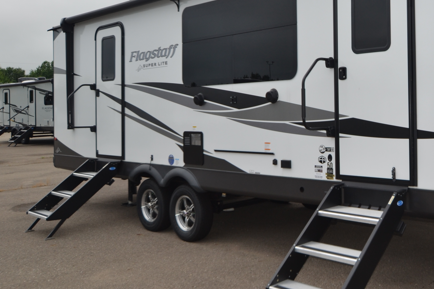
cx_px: 368
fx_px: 494
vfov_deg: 32.5
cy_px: 116
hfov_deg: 44.3
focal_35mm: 41
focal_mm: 14
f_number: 5.6
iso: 100
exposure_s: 1/200
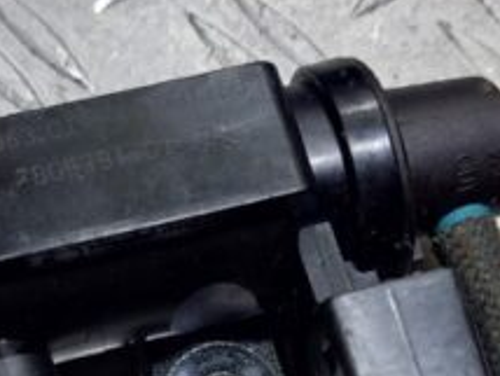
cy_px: 346
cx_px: 194
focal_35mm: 70
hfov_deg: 27.7
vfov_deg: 20.6
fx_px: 1012
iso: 100
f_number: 1.8
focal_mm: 5.23
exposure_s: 1/50
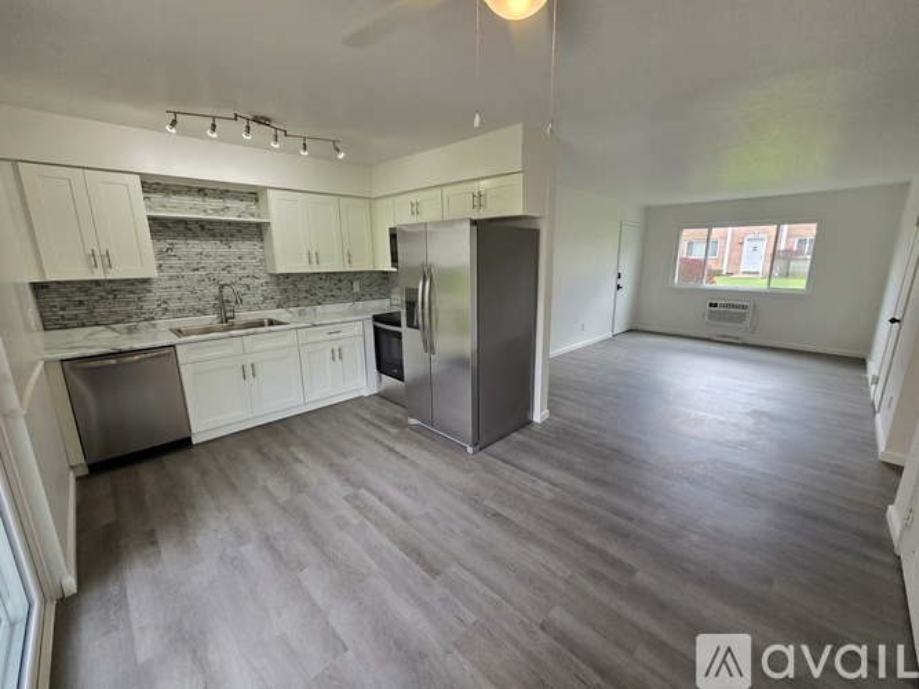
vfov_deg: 89.9
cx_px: 460
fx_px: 345
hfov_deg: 106.2
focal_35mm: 13
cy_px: 344
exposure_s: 1/120
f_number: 2.2
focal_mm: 2.2
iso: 80
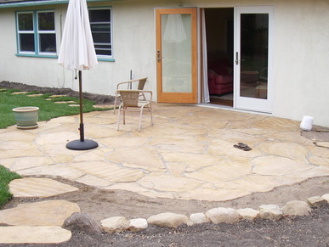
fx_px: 514
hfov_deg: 35.5
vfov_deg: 27.1
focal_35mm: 54
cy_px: 139
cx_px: 154
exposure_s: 1/200
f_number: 3.3
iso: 80
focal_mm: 6.3
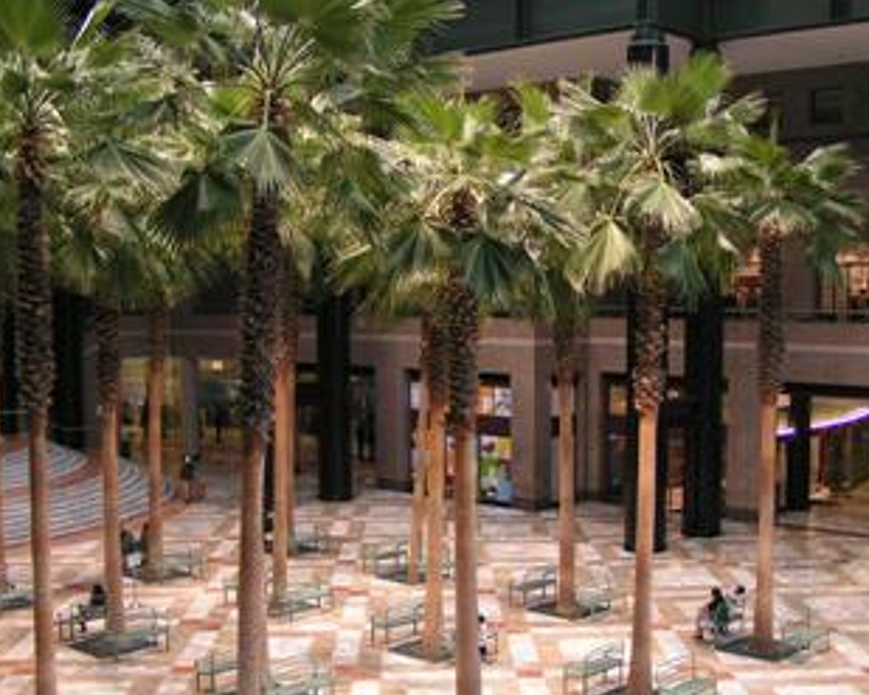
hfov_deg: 38.7
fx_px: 1234
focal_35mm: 48
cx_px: 501
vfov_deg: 31.4
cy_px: 377
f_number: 2.8
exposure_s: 1/40
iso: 50
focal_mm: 5.8
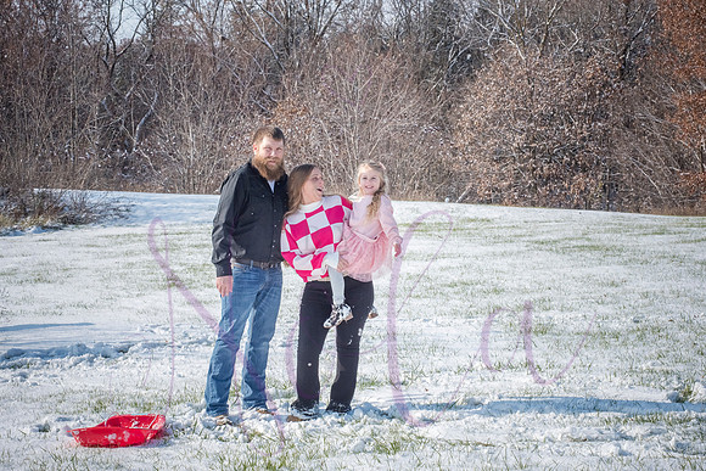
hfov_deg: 25.4
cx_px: 353
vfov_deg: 17.1
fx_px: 1569
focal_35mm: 80
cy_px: 236
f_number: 16
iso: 640
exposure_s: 1/1000
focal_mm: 80
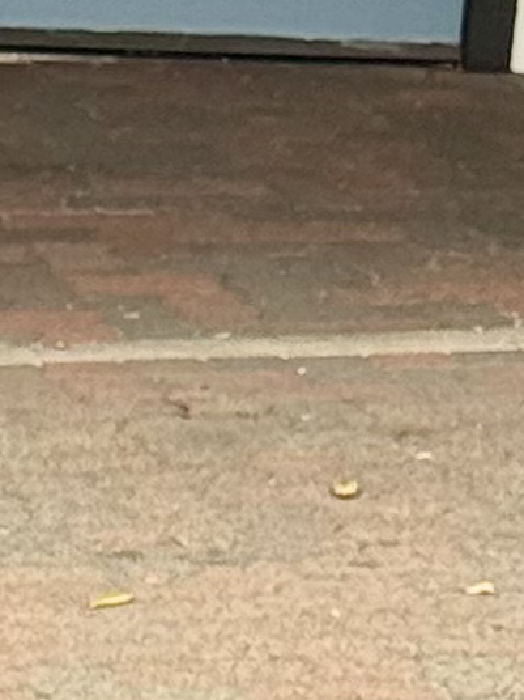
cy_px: 973
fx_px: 7309
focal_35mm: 362
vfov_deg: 5.4
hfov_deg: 3.9
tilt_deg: -10.1
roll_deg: -2.6
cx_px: -1335
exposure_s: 1/277
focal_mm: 6.76
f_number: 1.78
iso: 100
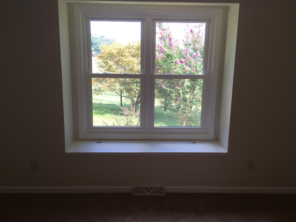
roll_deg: -2.3
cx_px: 148
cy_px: 111
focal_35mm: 29
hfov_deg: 61.7
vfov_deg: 48.2
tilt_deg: -10.6
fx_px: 248
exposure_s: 1/120
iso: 40
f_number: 2.2
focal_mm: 4.15
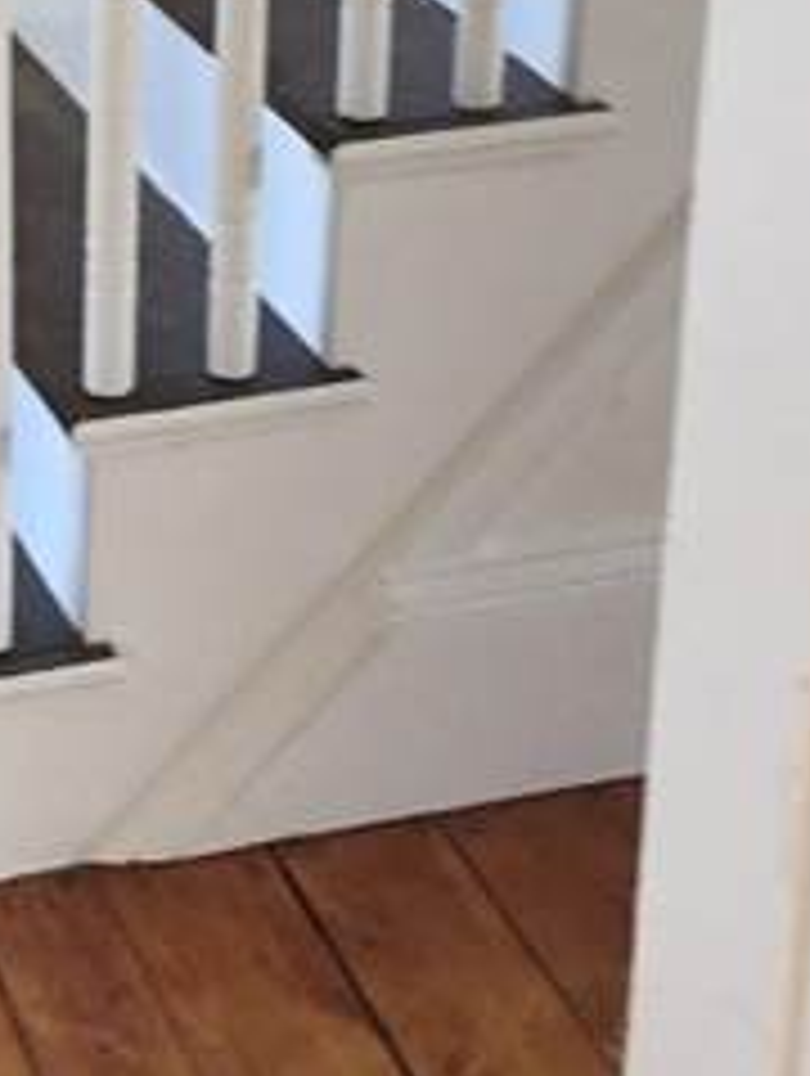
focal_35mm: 93
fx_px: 2894
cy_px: -63
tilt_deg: -15.8
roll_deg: +1.1
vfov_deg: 20.2
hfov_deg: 15.8
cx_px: 162
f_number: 2.2
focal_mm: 4.15
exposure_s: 1/30
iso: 160
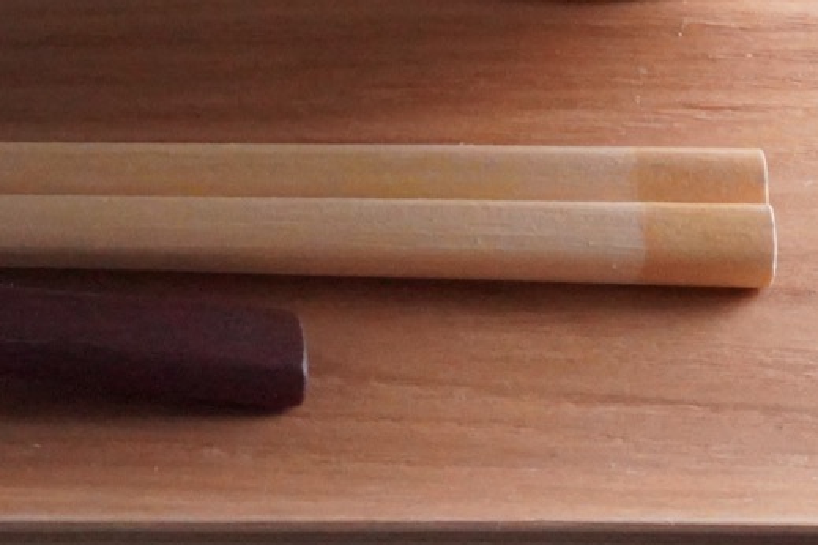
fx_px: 6135
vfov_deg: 5.0
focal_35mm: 270
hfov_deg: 7.5
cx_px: -265
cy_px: -338
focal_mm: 70
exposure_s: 1/80
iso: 20000
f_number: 22
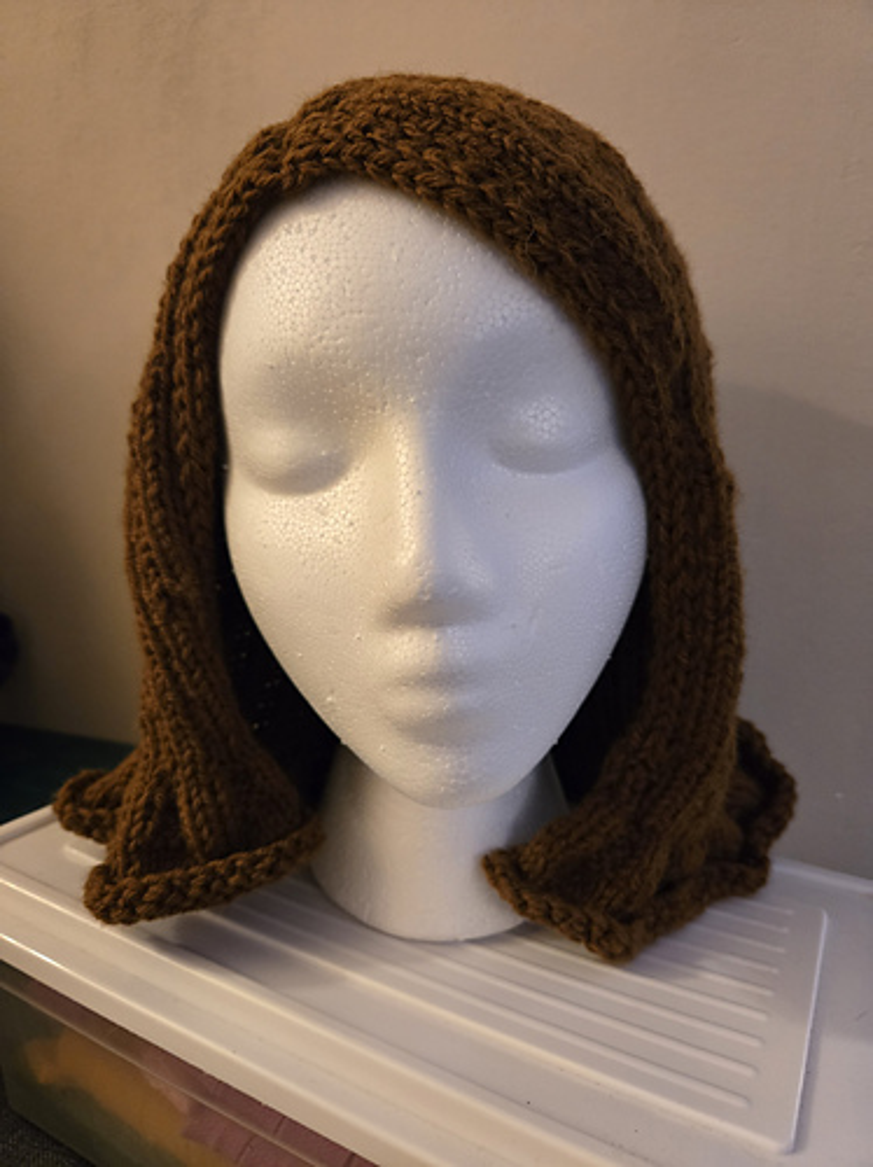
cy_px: 584
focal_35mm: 23
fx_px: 775
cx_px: 436
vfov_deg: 74.0
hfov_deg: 58.8
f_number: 1.8
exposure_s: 1/60
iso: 500
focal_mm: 5.4
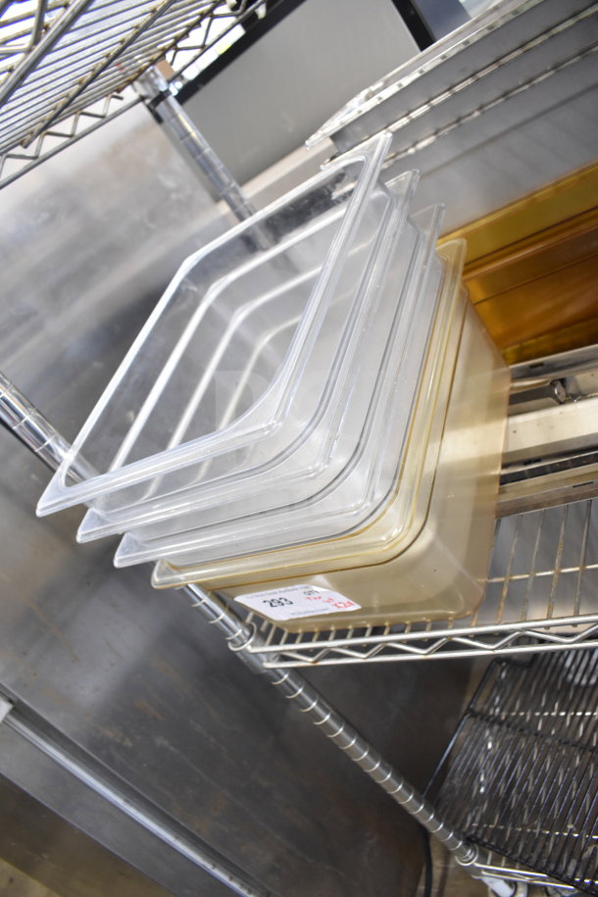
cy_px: 448
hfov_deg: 47.9
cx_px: 299
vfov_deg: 67.4
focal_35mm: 27
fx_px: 673
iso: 1100
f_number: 3.5
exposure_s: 1/30
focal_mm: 18
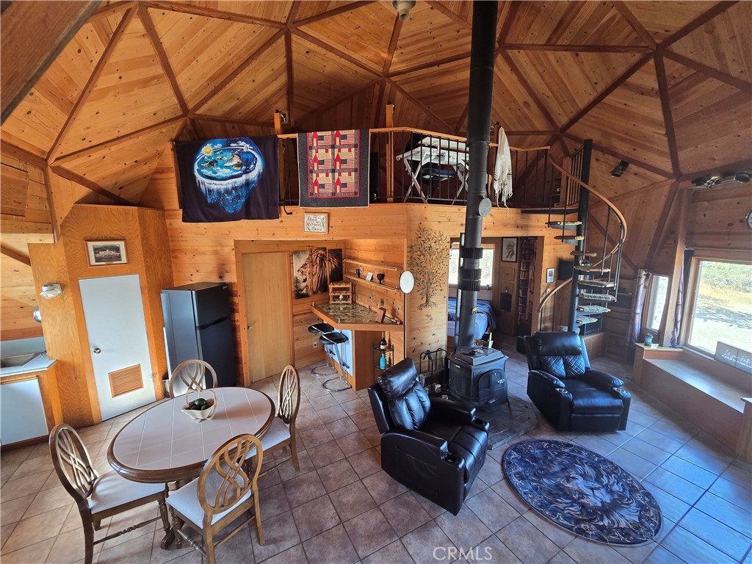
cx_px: 376
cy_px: 282
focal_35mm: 13
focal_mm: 2.2
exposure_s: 1/60
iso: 200
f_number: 2.2
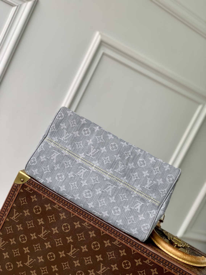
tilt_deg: -8.4
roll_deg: -26.8
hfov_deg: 28.0
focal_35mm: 52
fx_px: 413
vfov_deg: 36.8
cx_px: 103
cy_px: 138
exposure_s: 1/122
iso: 16
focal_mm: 6
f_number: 2.4
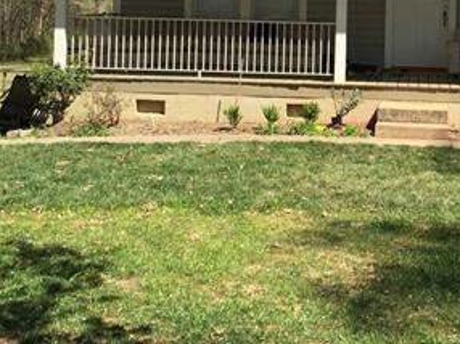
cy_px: -16
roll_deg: -1.7
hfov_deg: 29.0
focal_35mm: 65
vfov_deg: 21.6
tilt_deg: +1.4
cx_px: 384
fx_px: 863
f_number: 2.2
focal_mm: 4.15
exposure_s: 1/1099
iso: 32
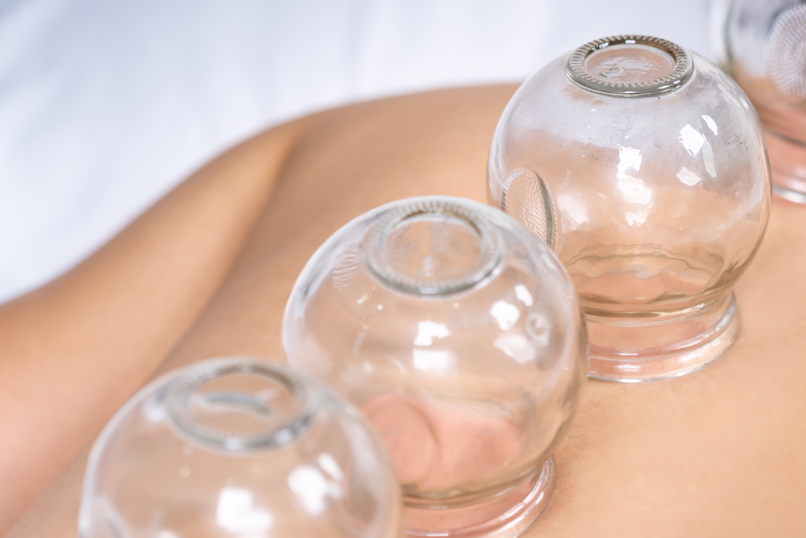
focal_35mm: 158
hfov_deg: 13.0
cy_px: 248
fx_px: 3537
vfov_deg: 8.7
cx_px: 581
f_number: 4
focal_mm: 100
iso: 100
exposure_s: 1/125
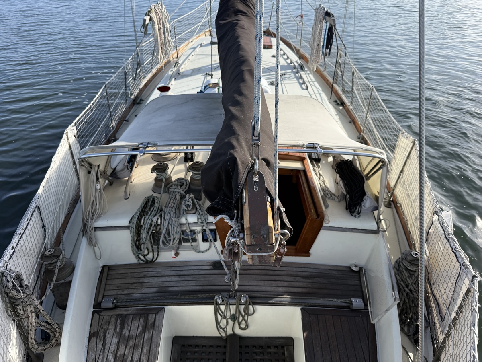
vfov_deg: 56.8
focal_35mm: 24
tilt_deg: -33.1
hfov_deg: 71.6
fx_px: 334
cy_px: 181
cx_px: 241
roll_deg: +0.9
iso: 80
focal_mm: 6.76
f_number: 1.78
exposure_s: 1/2611
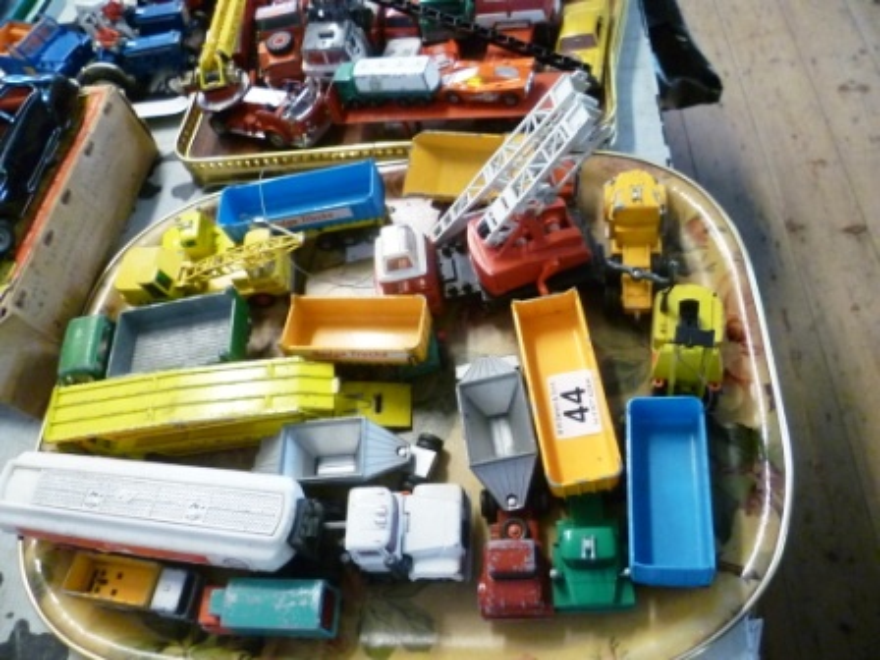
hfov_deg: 63.4
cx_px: 440
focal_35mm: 28
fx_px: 712
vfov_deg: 49.7
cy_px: 330
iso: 400
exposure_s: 1/25
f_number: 2.8
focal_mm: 5
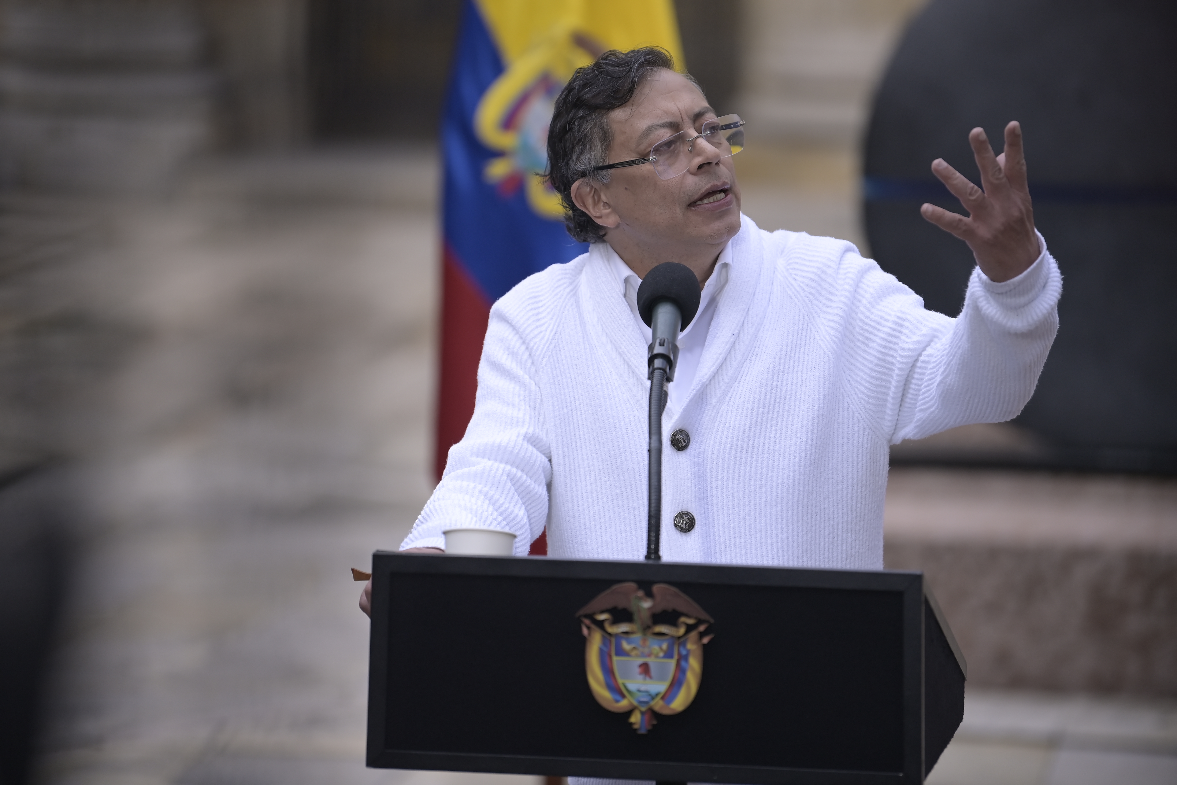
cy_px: 392
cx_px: 588
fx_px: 6048
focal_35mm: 185
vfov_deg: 7.4
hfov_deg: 11.1
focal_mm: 185
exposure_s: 1/2500
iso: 640
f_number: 2.8
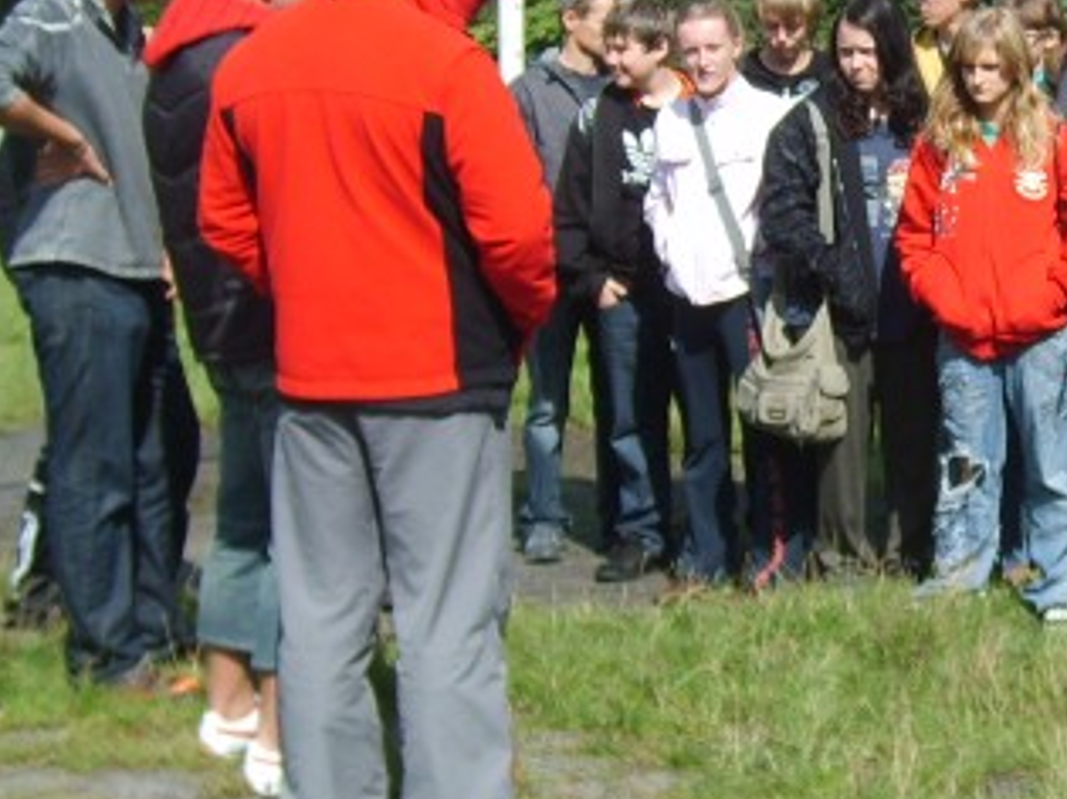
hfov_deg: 21.3
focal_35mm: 89
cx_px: 1067
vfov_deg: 16.6
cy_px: 322
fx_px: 2742
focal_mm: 5.8
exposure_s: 1/1000
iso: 50
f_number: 2.8
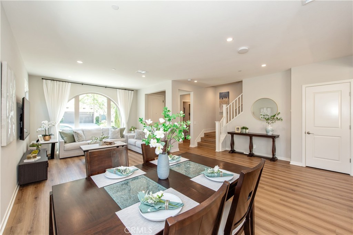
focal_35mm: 14
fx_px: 137
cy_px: 118
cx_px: 176
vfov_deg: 81.2
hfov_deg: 104.2
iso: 560
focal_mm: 14
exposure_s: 1/125
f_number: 5.6
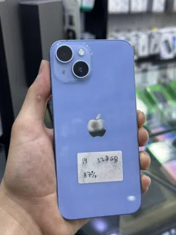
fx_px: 325
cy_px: 118
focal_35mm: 48
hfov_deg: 30.3
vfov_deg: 39.7
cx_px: 88
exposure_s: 1/100
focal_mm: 6.86
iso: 80
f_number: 1.78
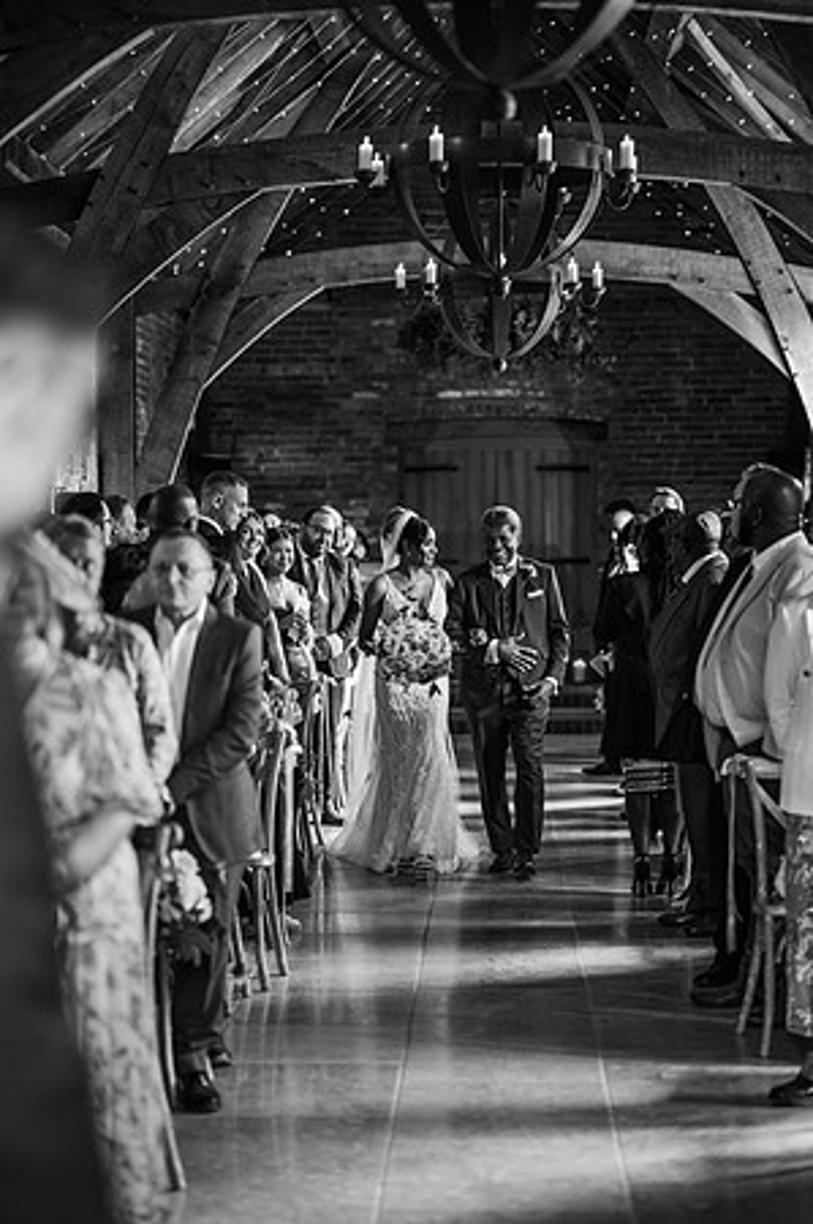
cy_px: 612
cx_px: 406
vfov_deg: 23.9
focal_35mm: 85
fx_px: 2886
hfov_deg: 16.0
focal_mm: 85
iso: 720
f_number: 1.8
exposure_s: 1/200
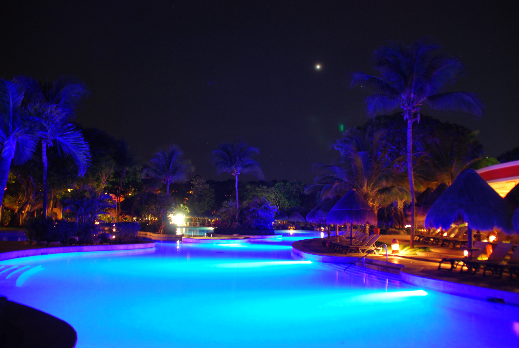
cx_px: 260
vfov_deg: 48.1
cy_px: 174
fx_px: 390
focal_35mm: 27
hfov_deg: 67.3
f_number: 4
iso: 400
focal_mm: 18
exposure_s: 8
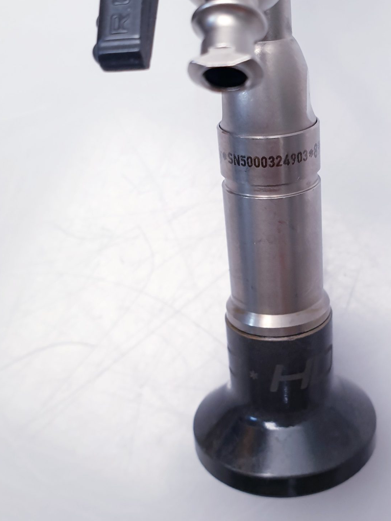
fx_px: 693
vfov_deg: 41.2
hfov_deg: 31.2
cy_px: 257
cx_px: 267
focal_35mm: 46
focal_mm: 4.3
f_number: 2.4
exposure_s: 1/50
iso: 80
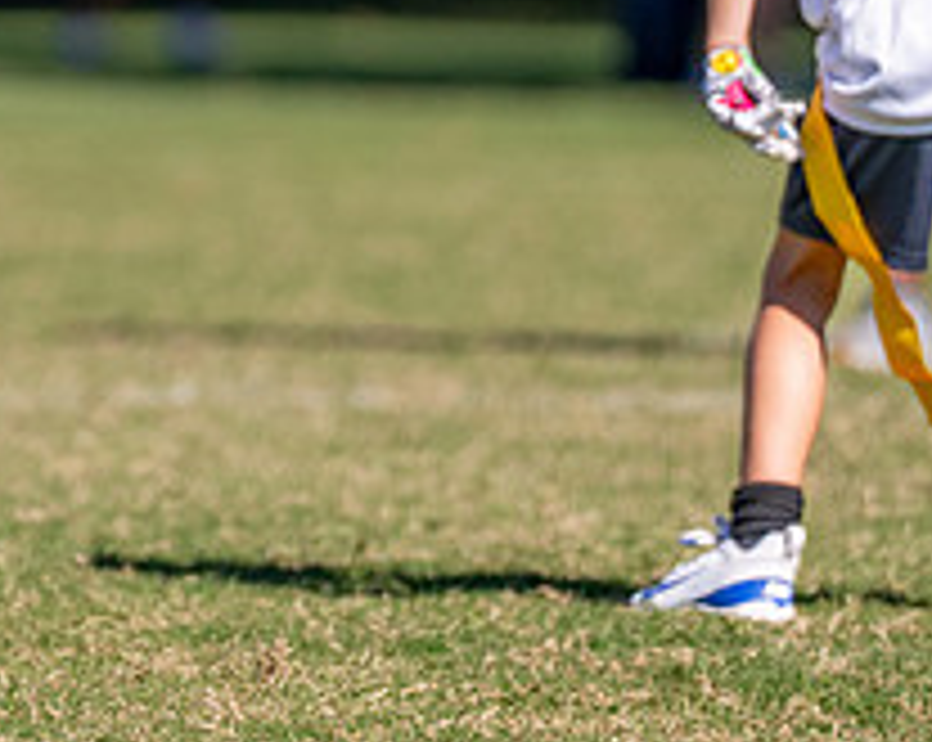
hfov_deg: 2.1
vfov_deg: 1.7
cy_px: -66
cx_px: -31
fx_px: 25617
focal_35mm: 930
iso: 250
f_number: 2.8
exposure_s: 1/5000
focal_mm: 200
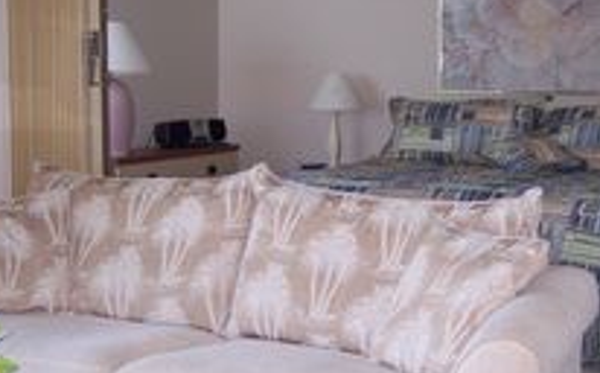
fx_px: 1208
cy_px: 201
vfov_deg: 17.5
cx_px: 306
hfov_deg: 27.9
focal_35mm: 74
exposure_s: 1/60
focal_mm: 8
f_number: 2.8
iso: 100
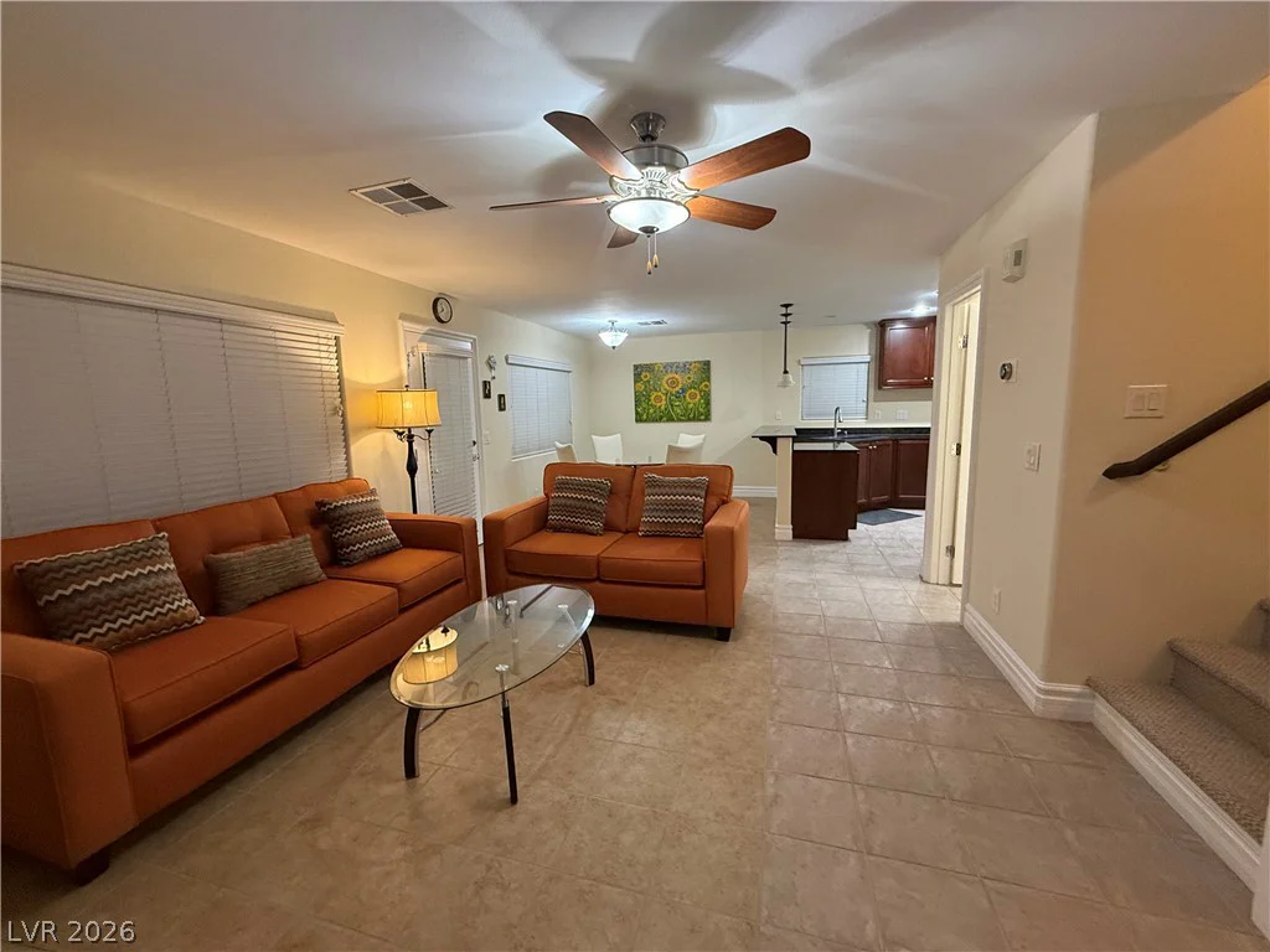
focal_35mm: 14
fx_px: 514
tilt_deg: -7.2
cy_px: 476
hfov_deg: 102.1
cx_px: 635
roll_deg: +1.2
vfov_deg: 85.7
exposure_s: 1/60
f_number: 2.2
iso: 400
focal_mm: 2.22
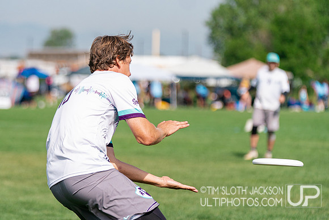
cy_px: 127
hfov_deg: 10.1
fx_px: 1853
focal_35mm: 203
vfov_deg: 6.8
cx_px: 143
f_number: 2.8
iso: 500
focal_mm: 128
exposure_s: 1/10000
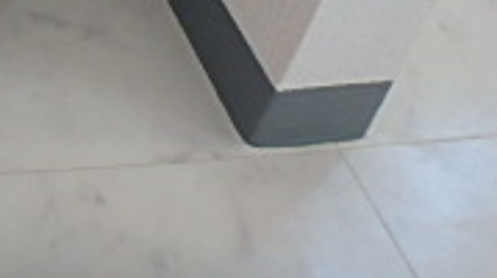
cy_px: -373
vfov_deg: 12.0
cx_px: -239
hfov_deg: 21.8
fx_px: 1079
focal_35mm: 82
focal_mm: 3.7
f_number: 3.5
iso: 250
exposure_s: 1/30
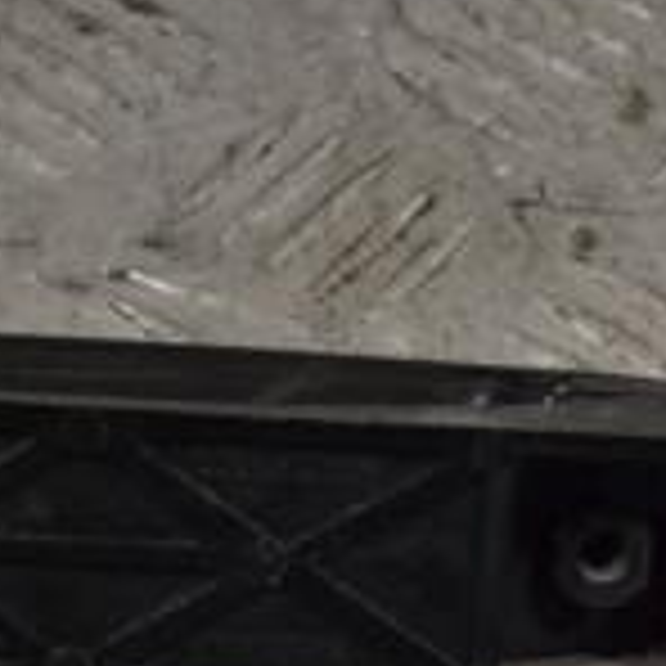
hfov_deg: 8.8
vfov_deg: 8.9
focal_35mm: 197
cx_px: -54
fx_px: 4288
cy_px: 468
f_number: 10
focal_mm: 38
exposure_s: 1/320
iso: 3200
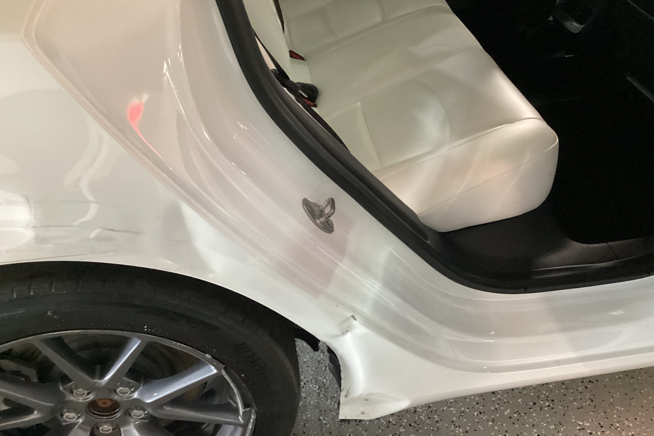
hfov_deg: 57.2
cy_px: 238
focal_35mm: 33
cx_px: 331
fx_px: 599
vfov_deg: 39.9
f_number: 2.4
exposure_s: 1/25
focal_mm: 3.3
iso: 500
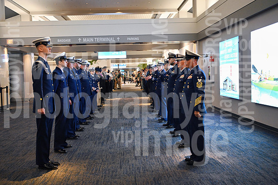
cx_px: 139
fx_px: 301
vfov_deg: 34.2
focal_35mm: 39
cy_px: 92
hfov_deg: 49.5
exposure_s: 1/250
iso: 5000
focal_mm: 39
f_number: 4
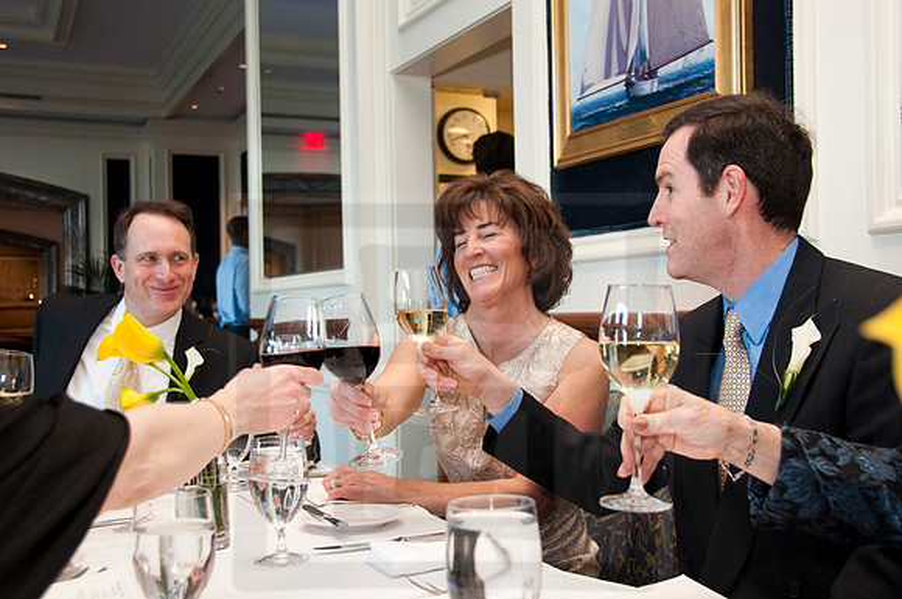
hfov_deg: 46.5
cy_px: 300
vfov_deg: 31.8
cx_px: 451
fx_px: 1051
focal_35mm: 42
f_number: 4
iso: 800
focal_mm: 28
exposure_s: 1/60
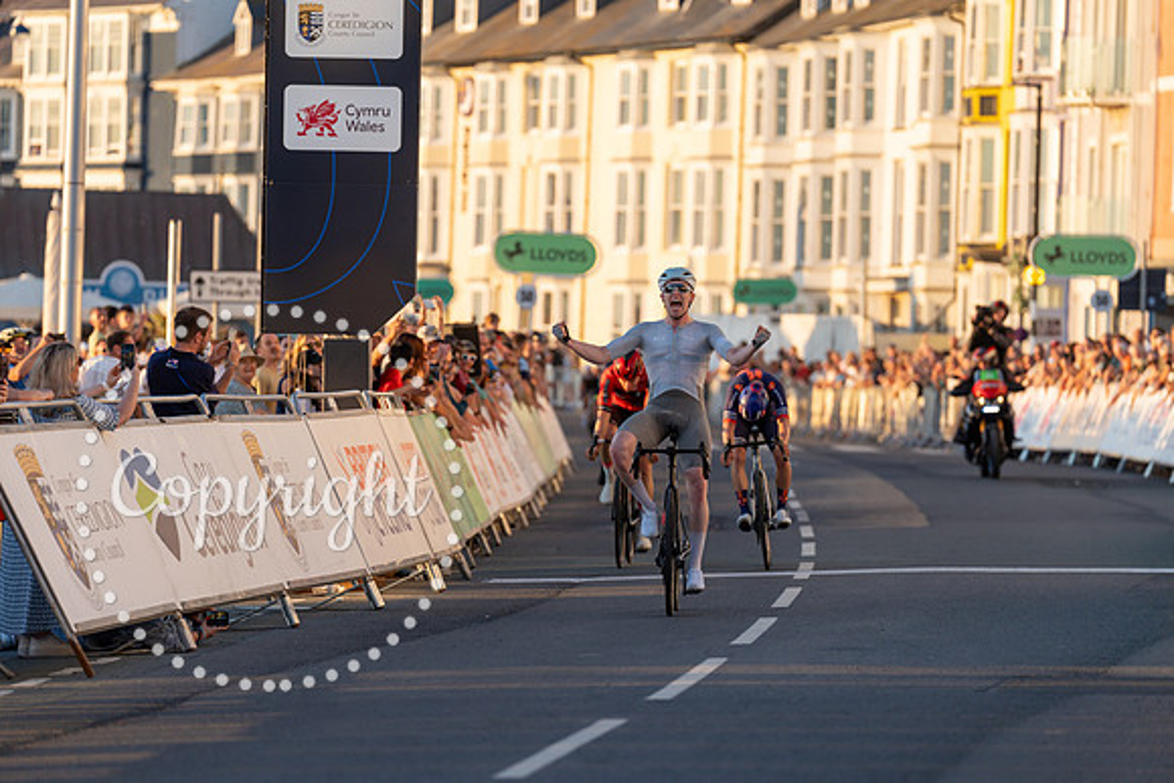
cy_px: 392
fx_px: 6523
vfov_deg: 6.9
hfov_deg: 10.3
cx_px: 587
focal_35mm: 200
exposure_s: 1/1000
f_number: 3.5
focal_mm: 200
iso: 200
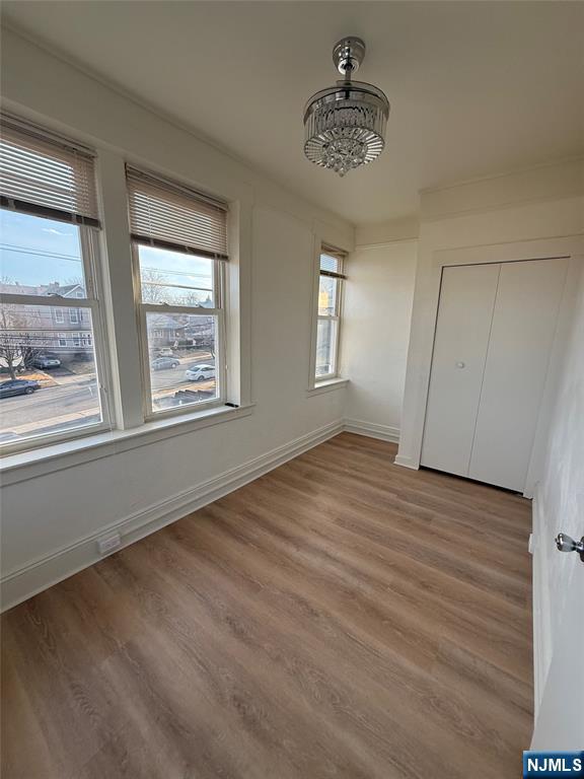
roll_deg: -1.6
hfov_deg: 85.7
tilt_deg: -12.5
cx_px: 292
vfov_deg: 102.1
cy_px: 390
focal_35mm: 14
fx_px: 315
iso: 64
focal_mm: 2.22
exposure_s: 1/275
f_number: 2.2
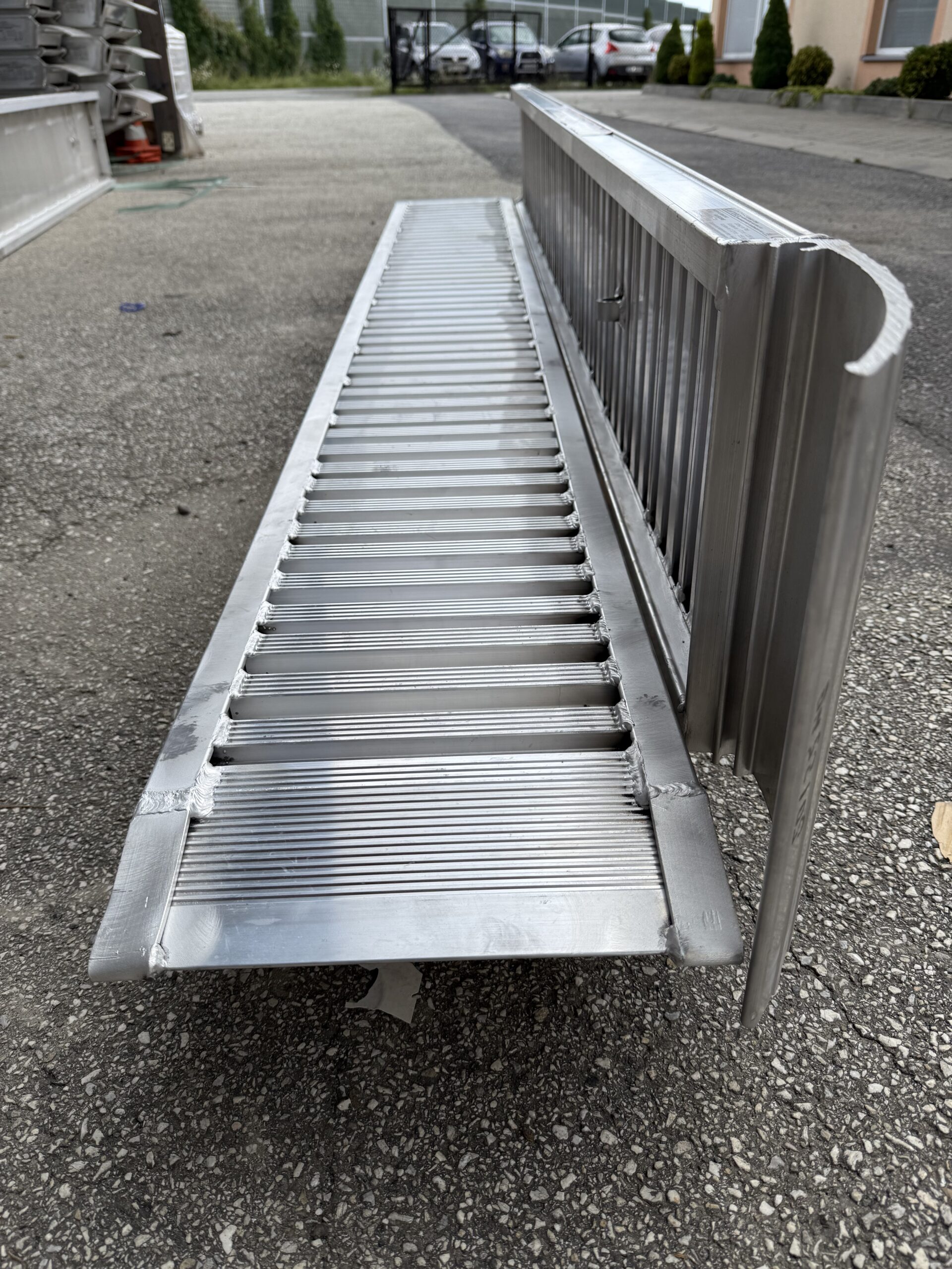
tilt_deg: -32.0
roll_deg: +0.6
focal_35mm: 24
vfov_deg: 71.6
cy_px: 634
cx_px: 476
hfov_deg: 56.8
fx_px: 880
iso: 80
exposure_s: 1/1689
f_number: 1.78
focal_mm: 6.76
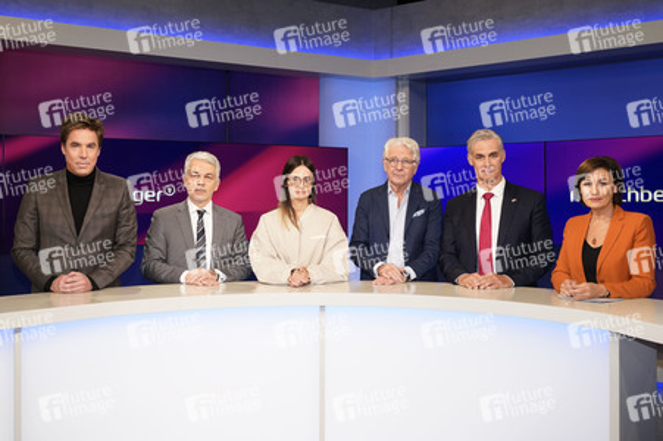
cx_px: 332
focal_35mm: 35
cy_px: 220
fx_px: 644
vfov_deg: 37.8
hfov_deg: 54.5
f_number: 5
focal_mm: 35
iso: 2000
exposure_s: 1/125
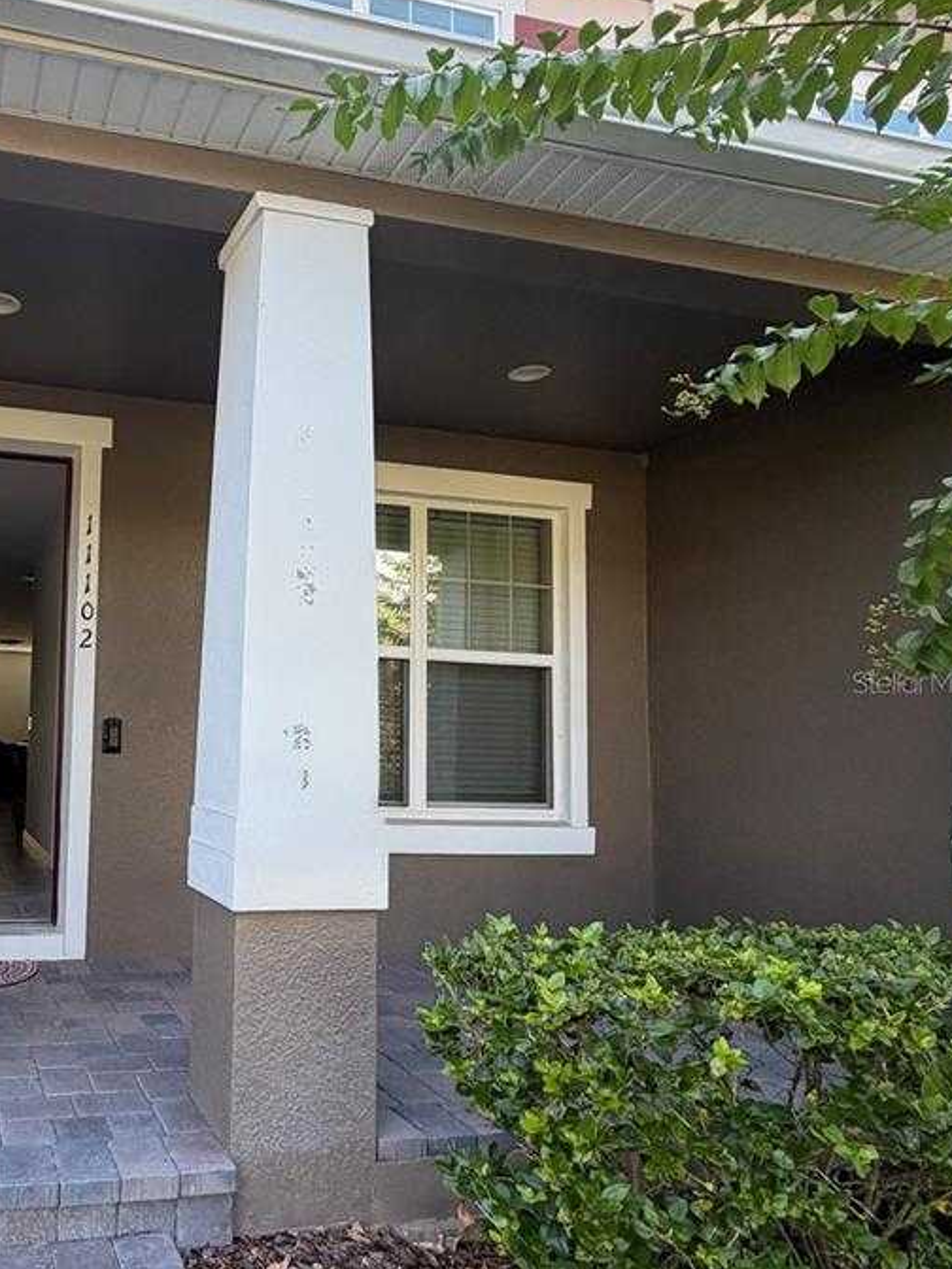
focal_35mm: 25
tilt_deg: +4.2
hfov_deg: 50.1
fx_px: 917
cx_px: 136
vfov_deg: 69.3
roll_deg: -1.9
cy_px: 682
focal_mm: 2.22
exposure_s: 1/121
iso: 80
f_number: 2.2
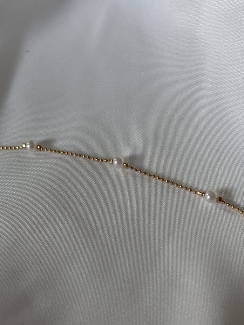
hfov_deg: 28.0
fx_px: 489
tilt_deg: -58.6
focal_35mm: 52
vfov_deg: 36.8
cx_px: 122
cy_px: 162
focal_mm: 5.96
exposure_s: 1/119
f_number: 1.6
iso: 50
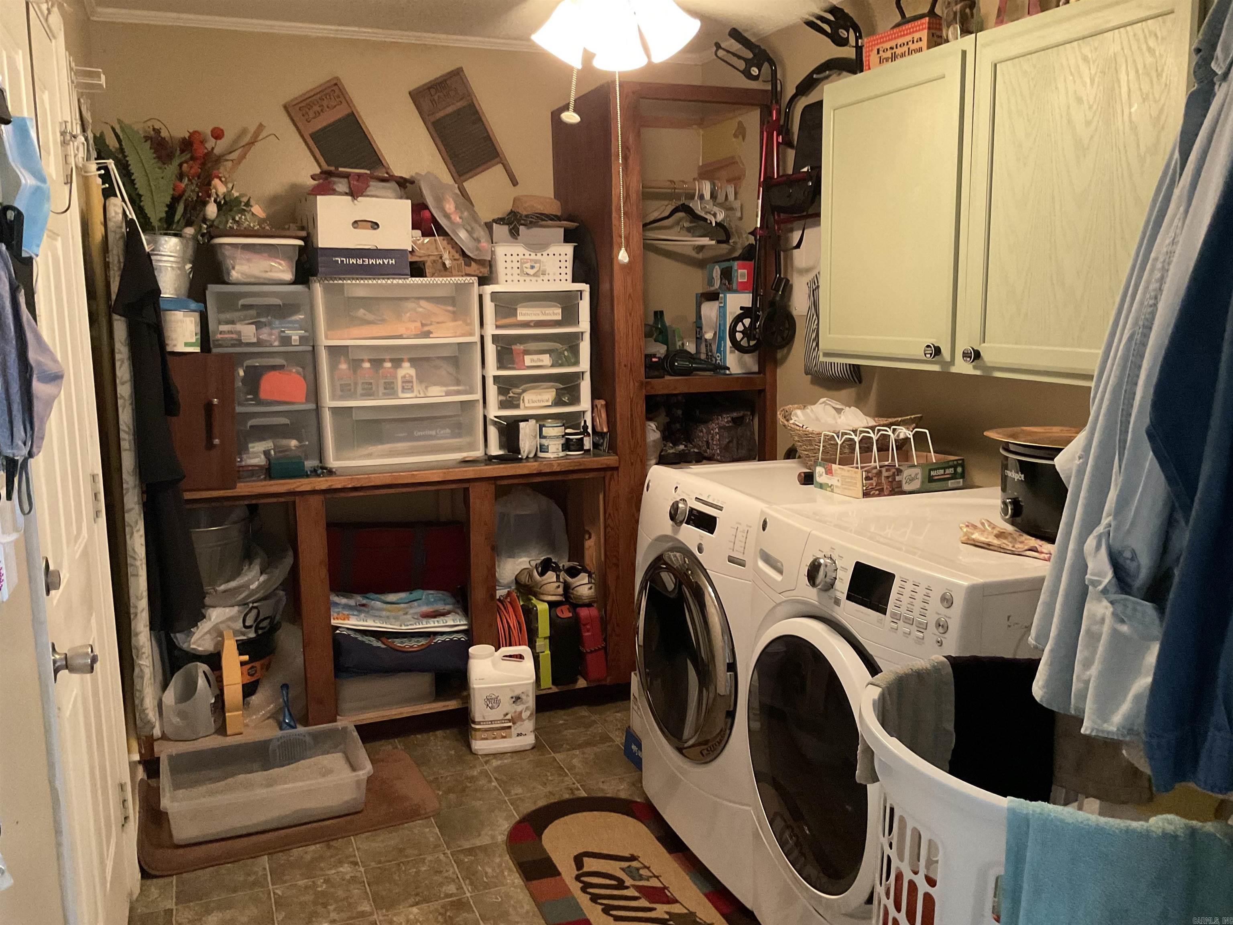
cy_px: 462
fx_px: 1033
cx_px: 616
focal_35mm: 29
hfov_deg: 61.7
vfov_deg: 48.2
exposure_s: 1/30
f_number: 1.8
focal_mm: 3
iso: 500
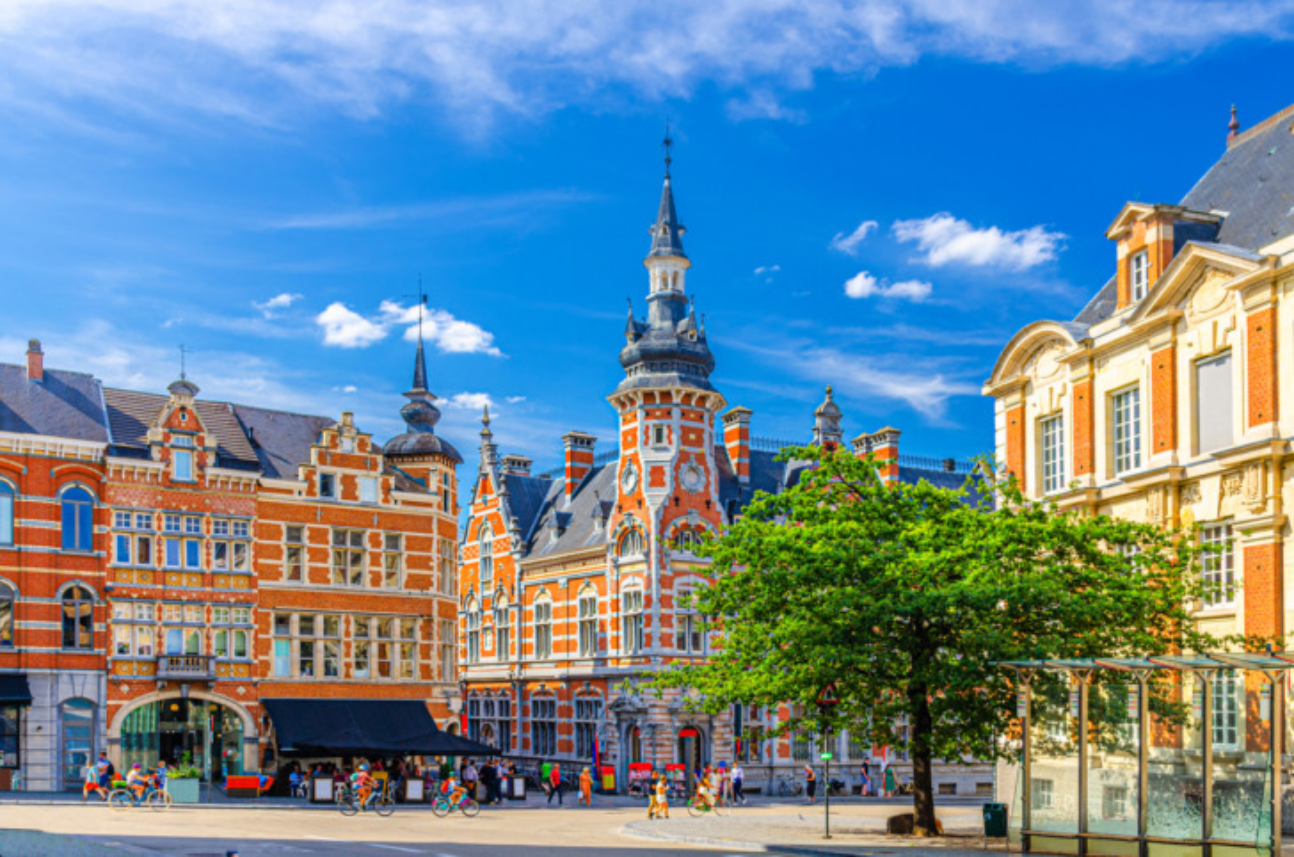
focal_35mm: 33
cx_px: 647
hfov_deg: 57.3
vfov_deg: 39.8
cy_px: 428
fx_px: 1184
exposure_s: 1/80
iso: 100
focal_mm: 22
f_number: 5.6
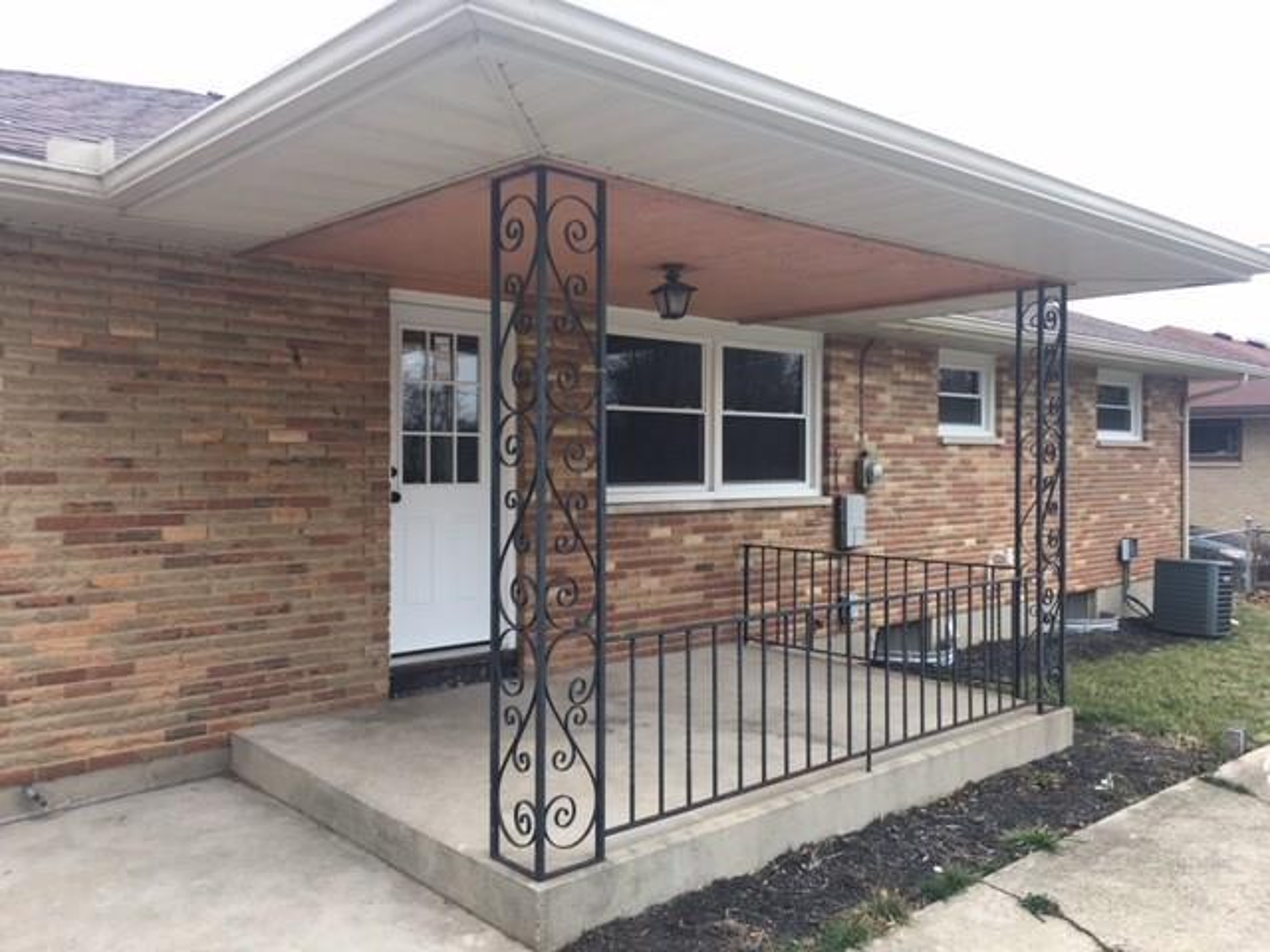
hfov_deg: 61.7
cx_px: 635
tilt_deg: +0.9
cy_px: 476
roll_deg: +0.3
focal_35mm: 29
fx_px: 1064
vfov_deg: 48.2
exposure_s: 1/120
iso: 32
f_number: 2.2
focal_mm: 4.15
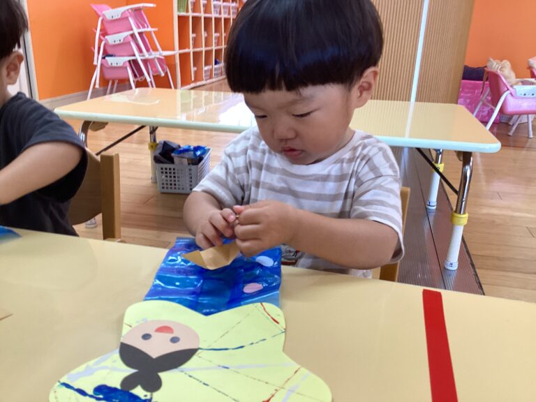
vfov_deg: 45.4
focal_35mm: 31
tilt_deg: -21.4
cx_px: 268
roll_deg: -2.4
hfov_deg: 58.4
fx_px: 480
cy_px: 201
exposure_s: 1/50
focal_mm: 3.3
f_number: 2.4
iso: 80
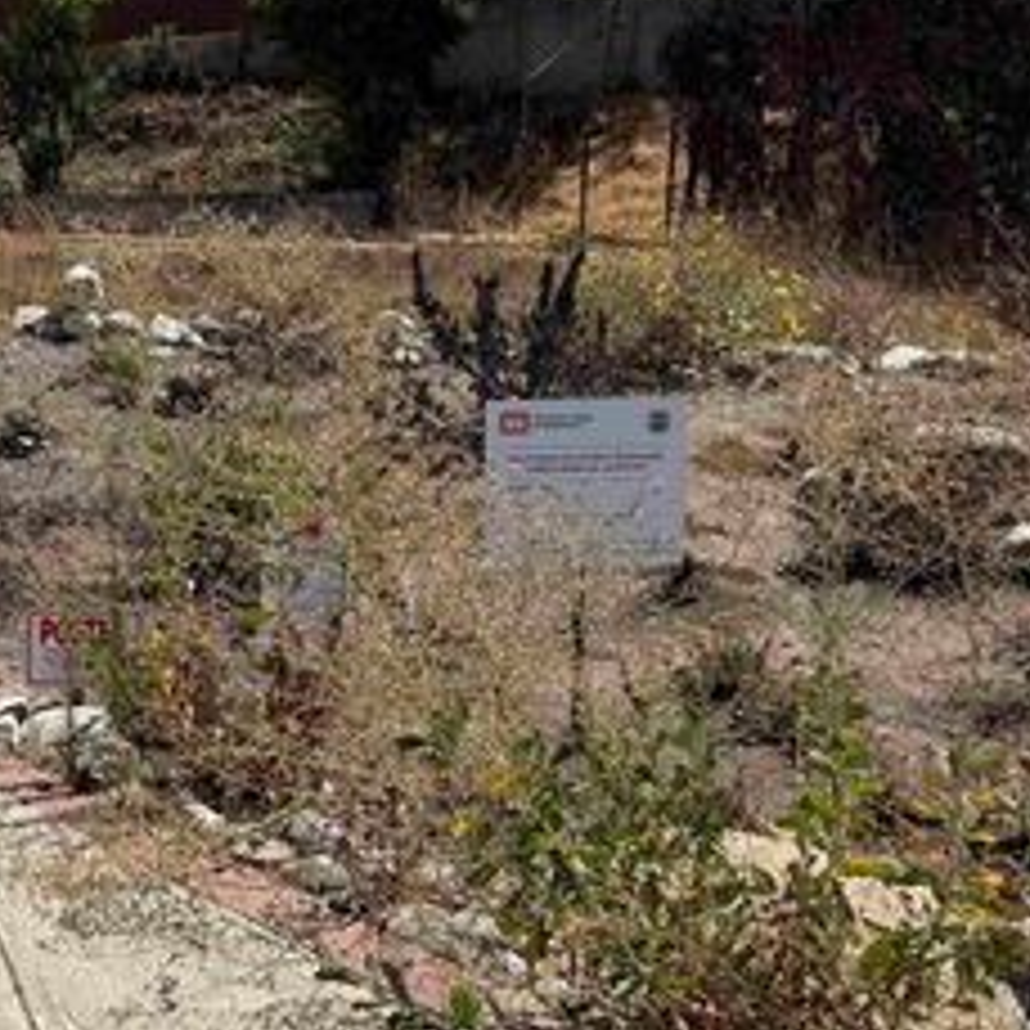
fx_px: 1852
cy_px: 394
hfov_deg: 26.9
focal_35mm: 55
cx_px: -261
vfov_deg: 31.0
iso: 80
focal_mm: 6.76
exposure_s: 1/6173
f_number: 1.78
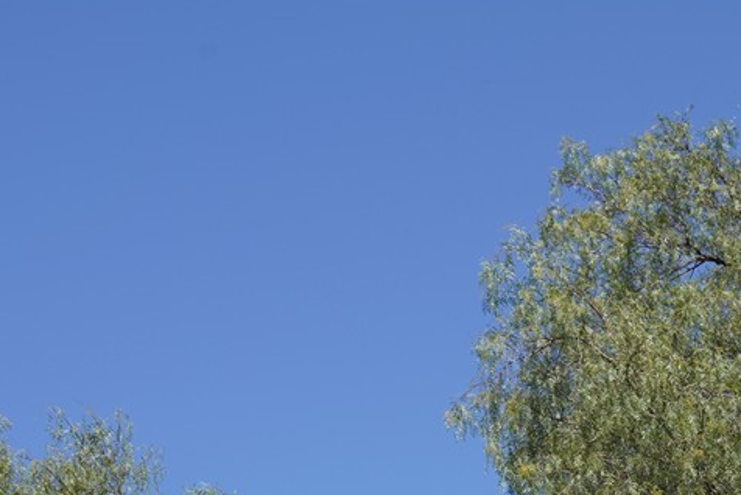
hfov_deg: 13.8
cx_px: 707
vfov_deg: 8.8
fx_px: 3027
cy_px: 1018
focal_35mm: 147
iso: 100
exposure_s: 1/80
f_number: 13
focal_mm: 35
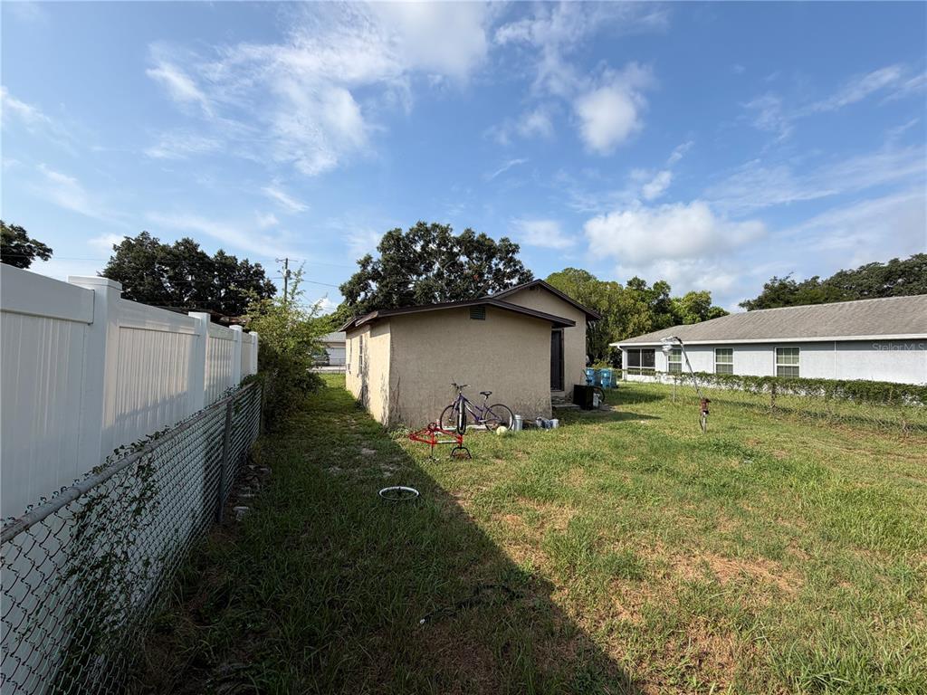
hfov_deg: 102.1
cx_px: 464
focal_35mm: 14
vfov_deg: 85.7
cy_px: 348
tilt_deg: +0.5
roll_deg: -0.8
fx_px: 375
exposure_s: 1/770
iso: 20
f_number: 2.2
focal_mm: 2.22
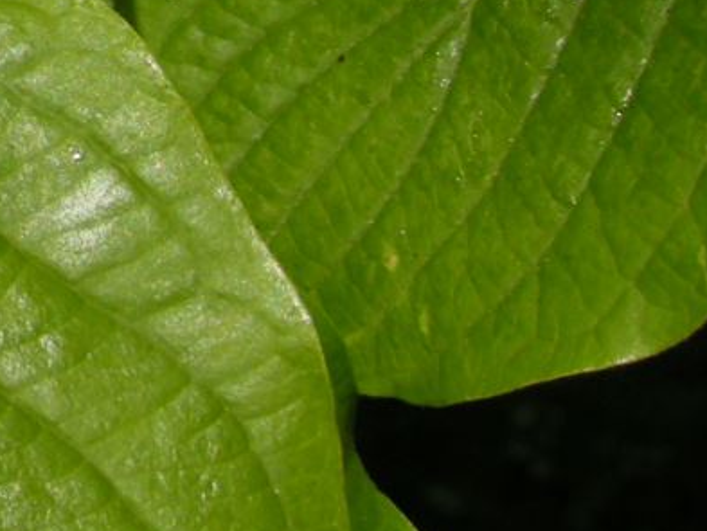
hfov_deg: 9.7
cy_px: -515
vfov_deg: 8.0
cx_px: -1058
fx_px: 3637
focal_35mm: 178
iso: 64
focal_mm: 7.5
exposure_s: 1/208
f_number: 5.4
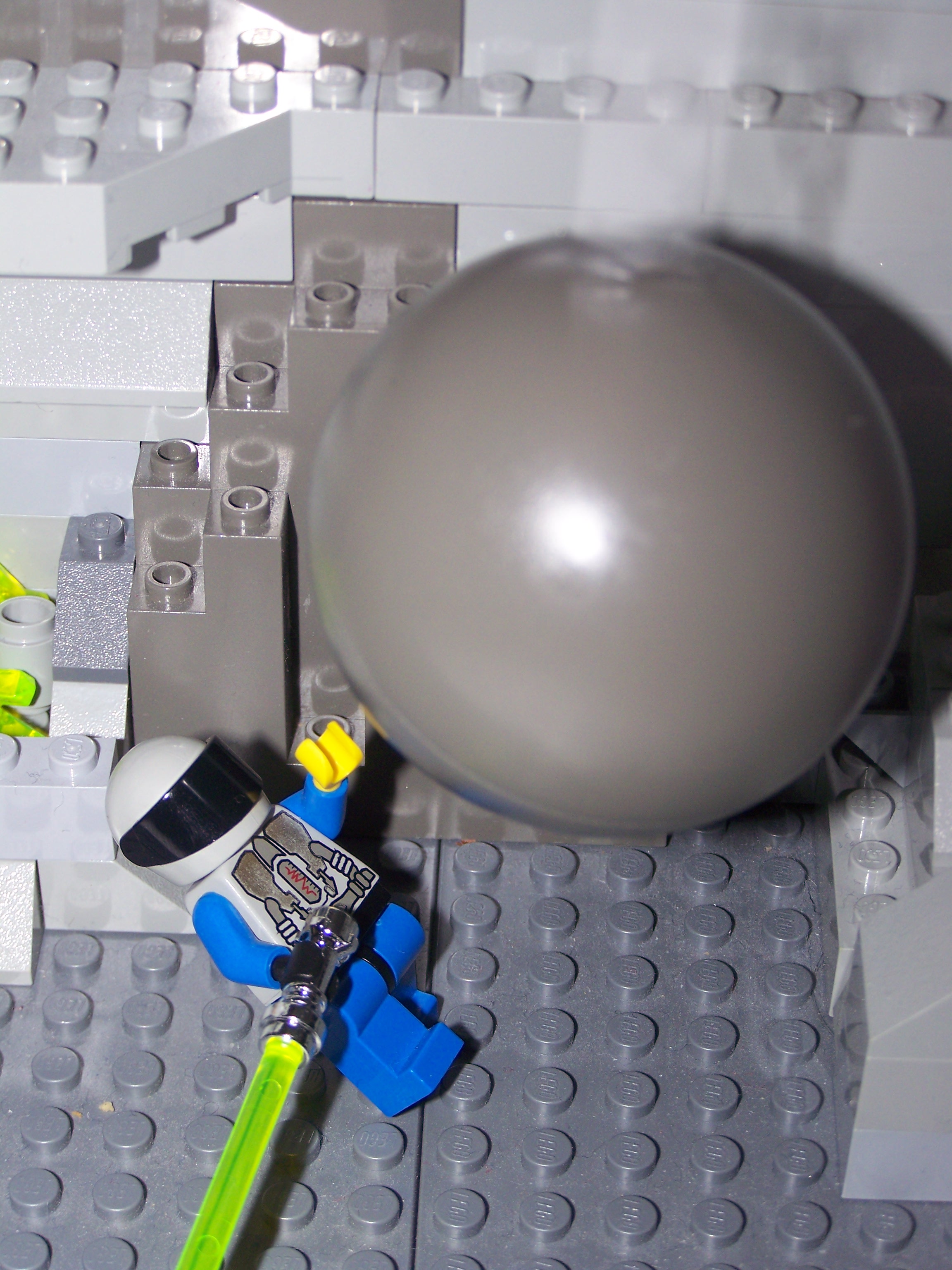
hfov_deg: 18.0
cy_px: 635
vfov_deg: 23.8
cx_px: 476
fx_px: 3007
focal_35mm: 82
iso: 80
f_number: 3.2
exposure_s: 1/80
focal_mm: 13.7
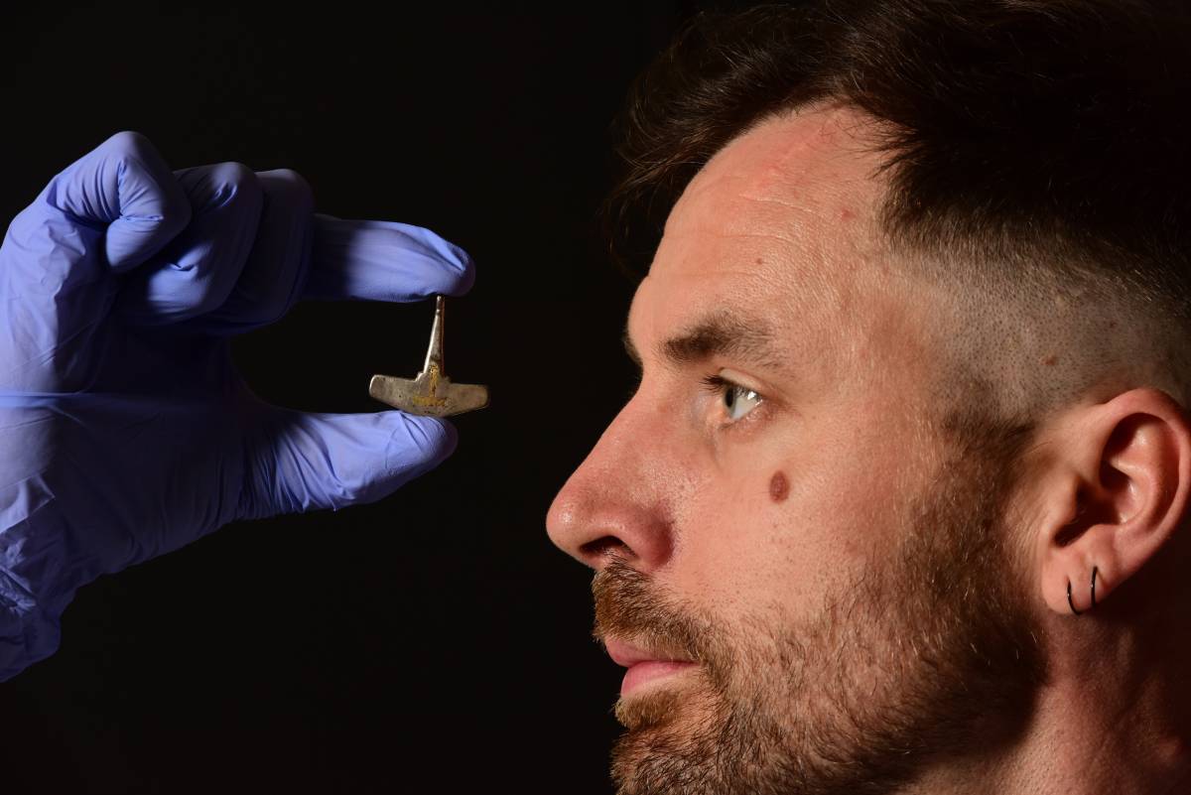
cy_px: 398
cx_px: 596
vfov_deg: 8.6
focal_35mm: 160
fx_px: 5295
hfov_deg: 12.8
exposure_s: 1/125
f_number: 9
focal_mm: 160
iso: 1250
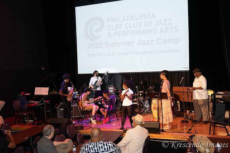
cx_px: 115
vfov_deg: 36.9
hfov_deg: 53.1
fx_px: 230
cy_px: 76
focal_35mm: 36
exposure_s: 1/125
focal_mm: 36
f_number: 5.6
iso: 3200
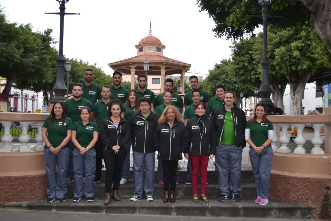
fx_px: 331
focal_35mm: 36
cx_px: 166
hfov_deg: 53.1
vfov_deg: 36.9
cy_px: 110
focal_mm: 24
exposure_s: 1/125
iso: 160
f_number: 4
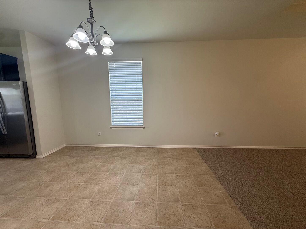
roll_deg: +0.8
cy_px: 114
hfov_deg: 102.1
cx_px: 153
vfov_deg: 85.7
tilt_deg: -7.1
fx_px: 124
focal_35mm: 14
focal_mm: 2.22
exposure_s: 1/120
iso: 125
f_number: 2.2
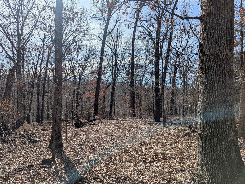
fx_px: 170
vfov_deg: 56.9
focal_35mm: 24
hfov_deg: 71.5
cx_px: 122
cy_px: 92
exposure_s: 1/3145
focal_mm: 6.81
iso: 40
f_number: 1.85
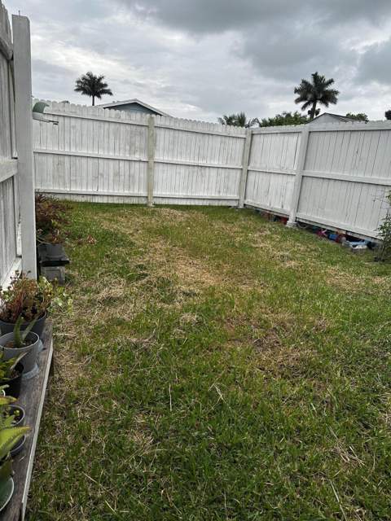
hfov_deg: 56.8
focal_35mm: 24
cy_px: 260
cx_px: 196
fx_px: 361
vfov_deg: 71.6
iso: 80
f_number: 1.78
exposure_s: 1/910
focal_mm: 6.86
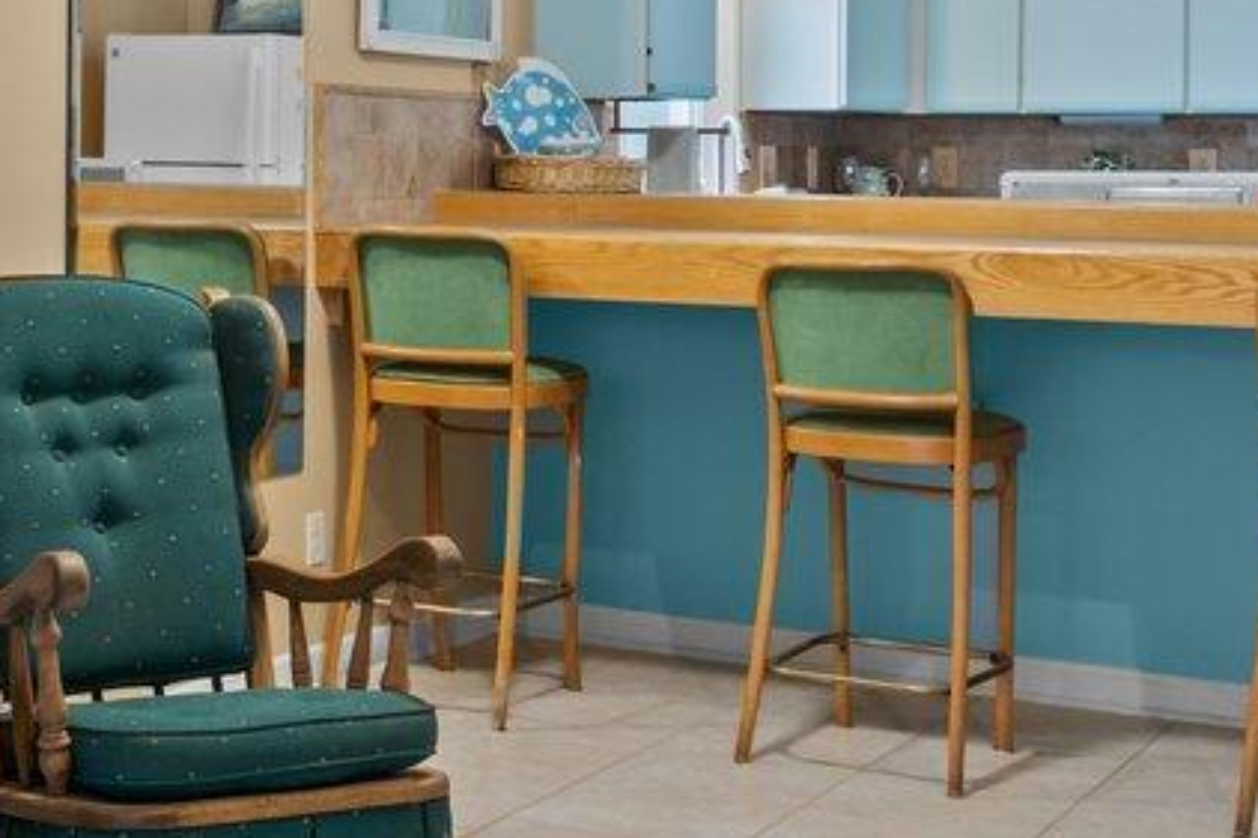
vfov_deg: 20.0
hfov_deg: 28.7
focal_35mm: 68
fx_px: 2375
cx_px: 158
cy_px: 303
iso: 400
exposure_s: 1.6
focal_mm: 14
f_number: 9
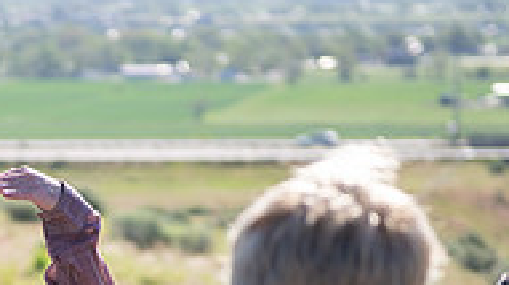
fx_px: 3007
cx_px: -8
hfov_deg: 9.6
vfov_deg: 5.4
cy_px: 422
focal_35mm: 223
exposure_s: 1/1000
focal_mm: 70
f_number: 2.8
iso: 100
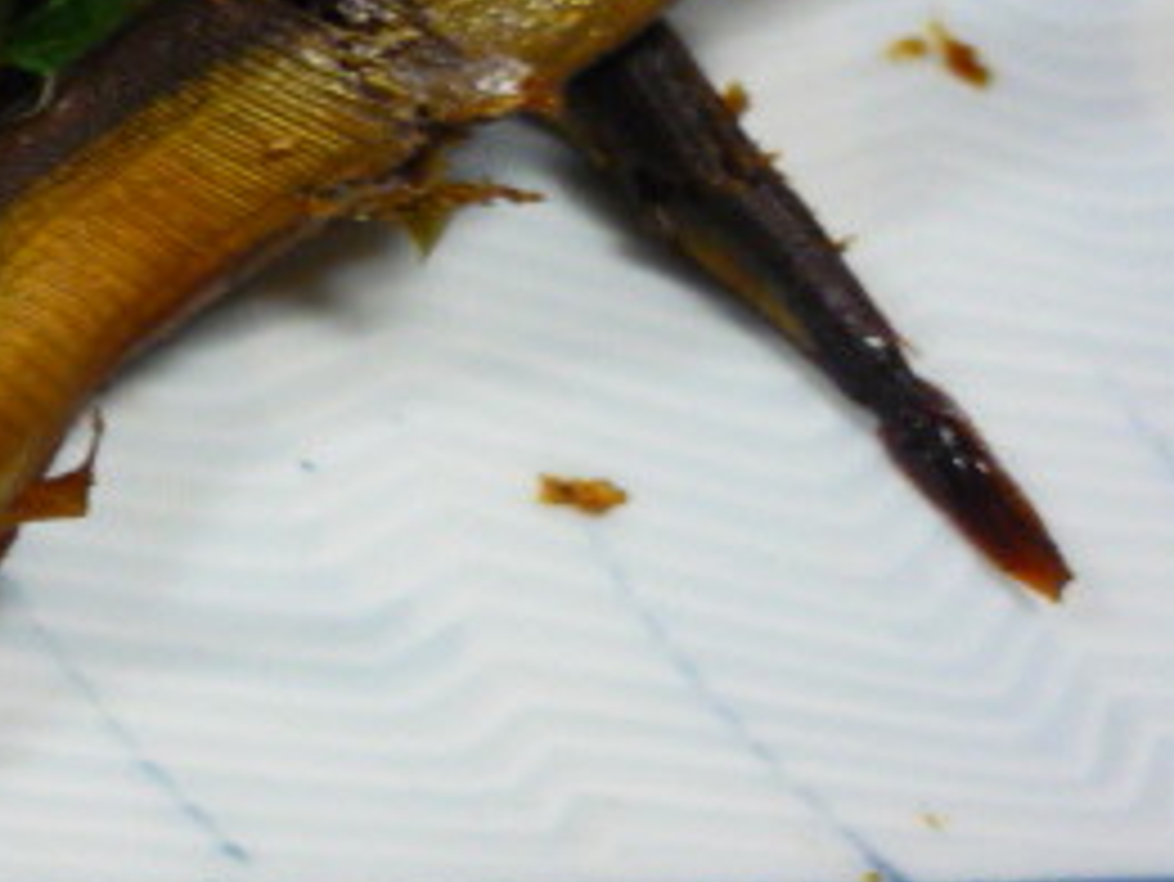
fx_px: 2748
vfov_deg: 18.2
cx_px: 121
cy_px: 436
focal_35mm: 81
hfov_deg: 23.5
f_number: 2.8
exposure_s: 1/20
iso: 400
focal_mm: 5.5
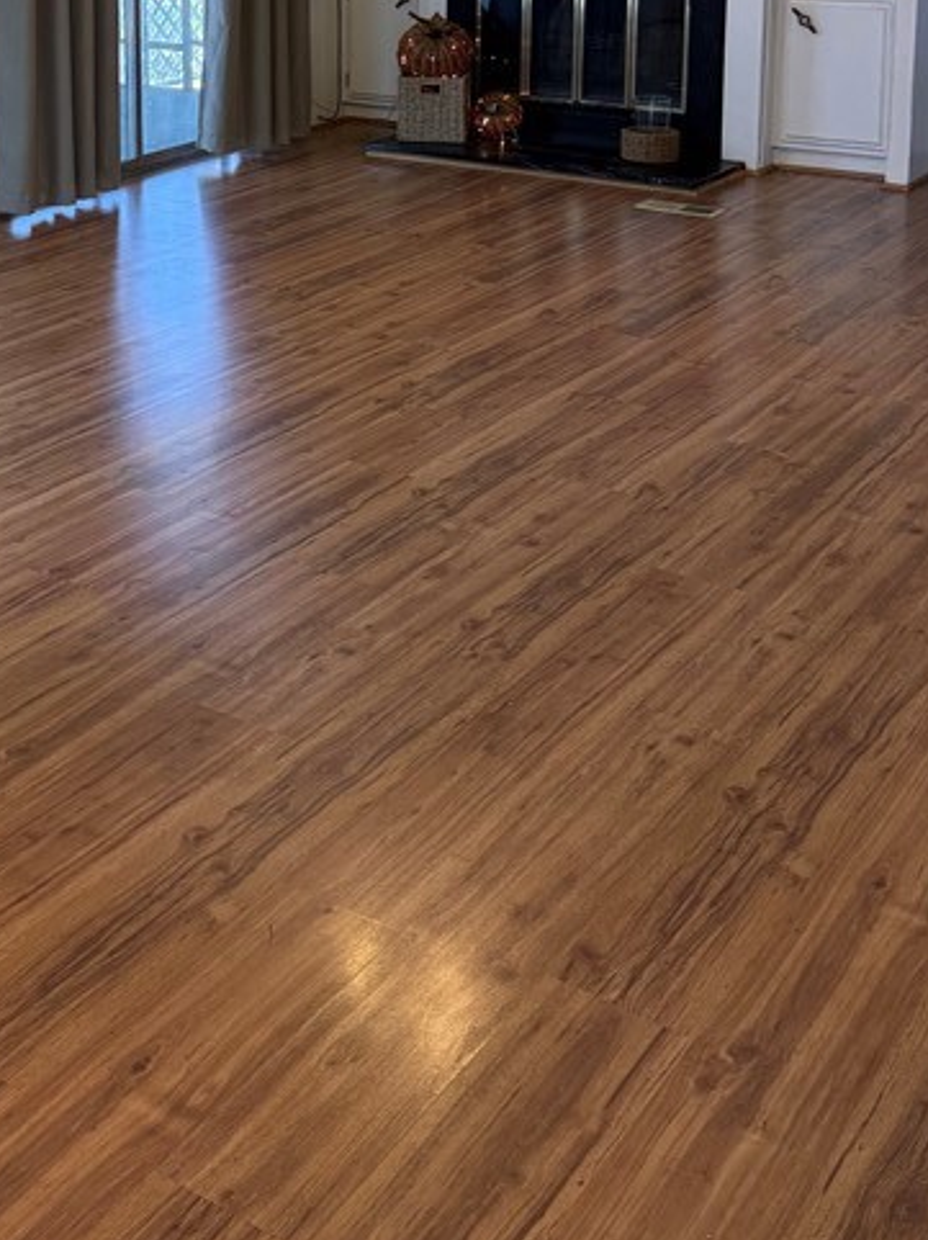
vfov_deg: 35.1
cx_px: 131
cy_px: 95
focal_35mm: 51
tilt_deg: -9.3
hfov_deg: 27.7
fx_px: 1825
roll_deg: +0.0
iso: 200
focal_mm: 6.76
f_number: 1.78
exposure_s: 1/135
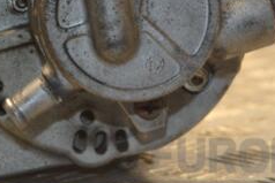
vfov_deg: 10.3
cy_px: 2
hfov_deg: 15.5
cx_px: 129
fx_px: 1011
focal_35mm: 132
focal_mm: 35
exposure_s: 1/60
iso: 450
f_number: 5
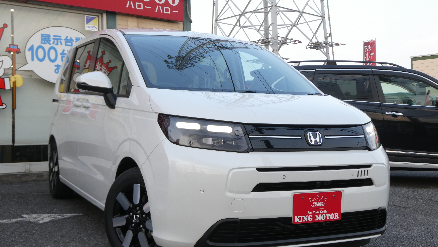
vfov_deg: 27.1
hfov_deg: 46.4
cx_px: 220
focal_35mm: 44
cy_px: 122
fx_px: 511
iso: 80
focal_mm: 7.2
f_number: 3.8
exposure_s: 1/160
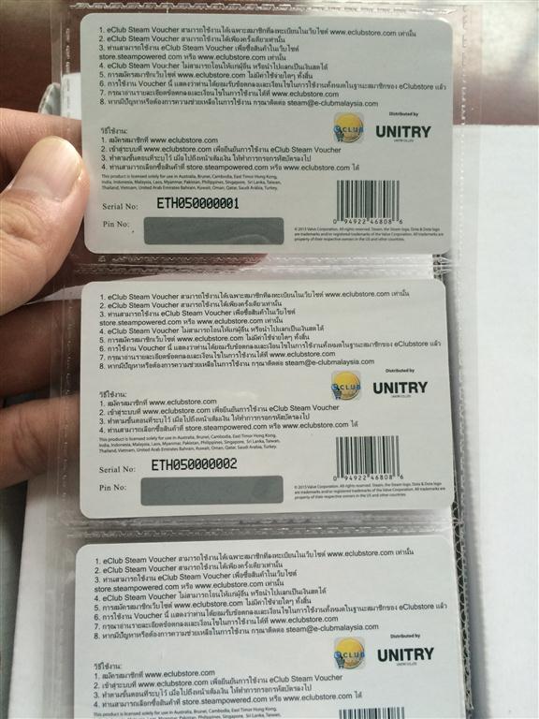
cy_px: 360
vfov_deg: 61.7
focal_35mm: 29
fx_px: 602
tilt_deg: -78.6
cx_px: 270
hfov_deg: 48.2
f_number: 2.2
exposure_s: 1/33
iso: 100
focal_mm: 4.15
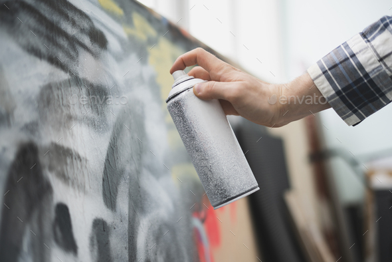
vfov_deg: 27.0
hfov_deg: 39.6
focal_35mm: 50
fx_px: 545
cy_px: 131
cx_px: 196
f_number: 1.8
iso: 100
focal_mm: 50
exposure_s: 1/80
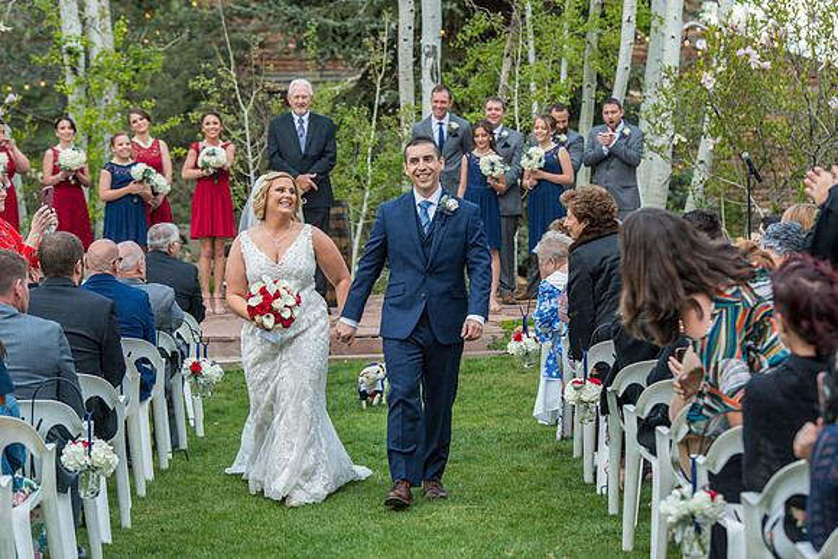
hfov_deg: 18.6
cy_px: 280
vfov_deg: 12.5
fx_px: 2561
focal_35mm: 110
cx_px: 419
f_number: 5
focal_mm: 110
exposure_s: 1/200
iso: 400
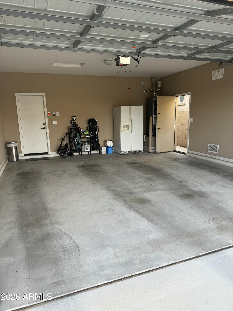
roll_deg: +1.5
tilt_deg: -11.5
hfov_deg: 56.8
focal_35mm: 24
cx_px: 116
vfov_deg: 71.6
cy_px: 156
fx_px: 215
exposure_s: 1/279
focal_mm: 6.76
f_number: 1.78
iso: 80
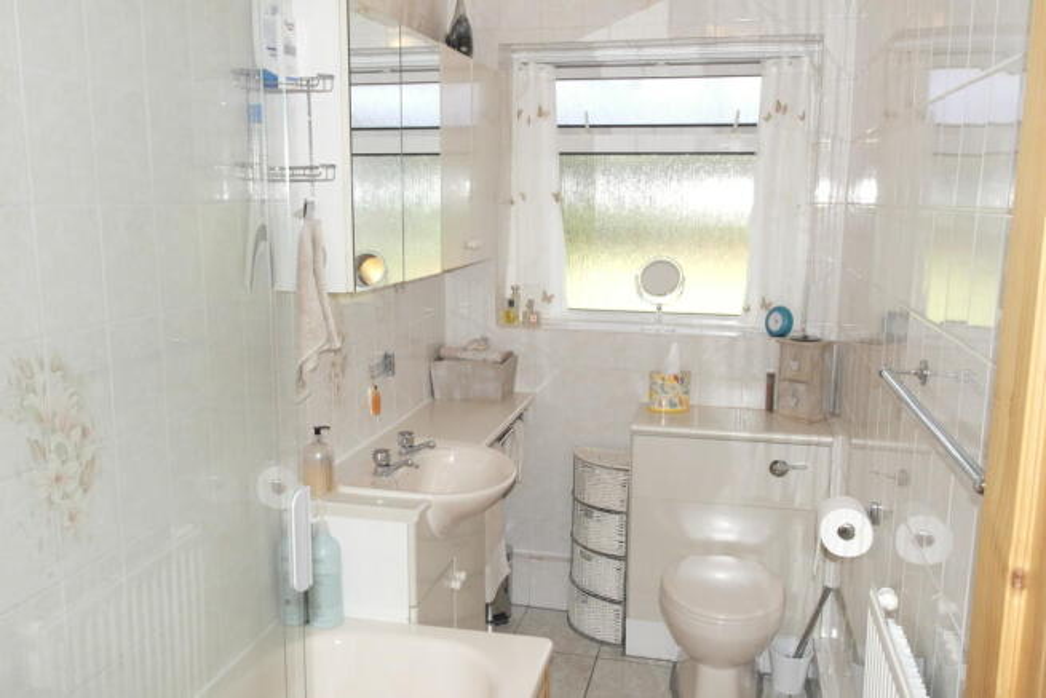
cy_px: 349
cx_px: 523
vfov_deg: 43.6
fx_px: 872
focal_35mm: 30
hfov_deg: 61.9
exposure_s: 1/40
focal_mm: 20
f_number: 13
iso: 800
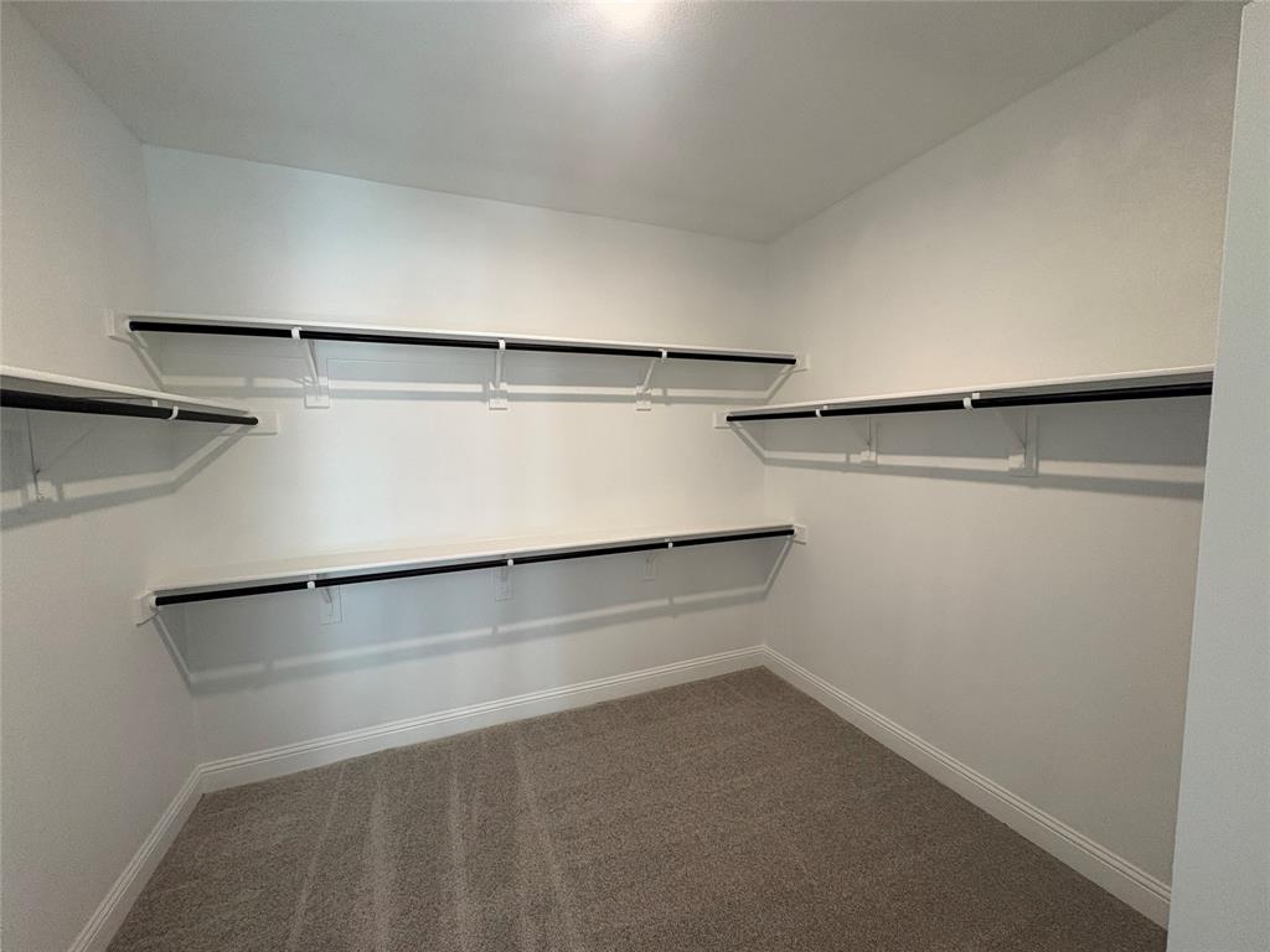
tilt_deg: -4.5
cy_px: 476
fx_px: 514
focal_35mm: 14
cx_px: 635
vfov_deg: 85.7
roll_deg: +0.8
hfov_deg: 102.1
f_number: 2.2
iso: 160
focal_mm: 2.22
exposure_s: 1/60
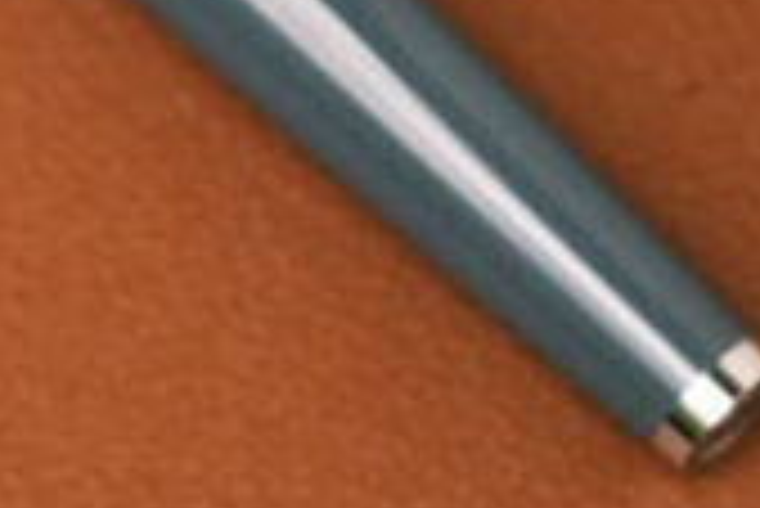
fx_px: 11494
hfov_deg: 3.7
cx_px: -1129
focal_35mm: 544
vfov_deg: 2.5
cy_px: 784
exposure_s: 1/2500
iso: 1600
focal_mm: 60
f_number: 2.8
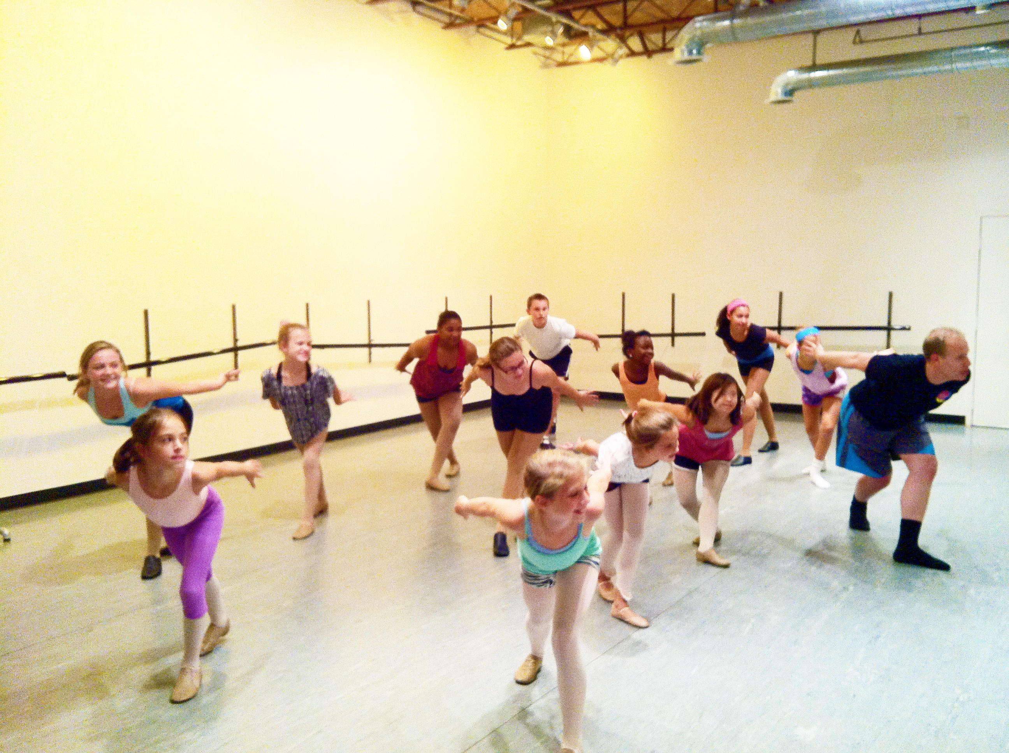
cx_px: 504
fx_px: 1019
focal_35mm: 35
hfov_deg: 52.7
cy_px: 376
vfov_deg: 40.6
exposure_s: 1/15
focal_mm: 3.85
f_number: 2.8
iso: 160
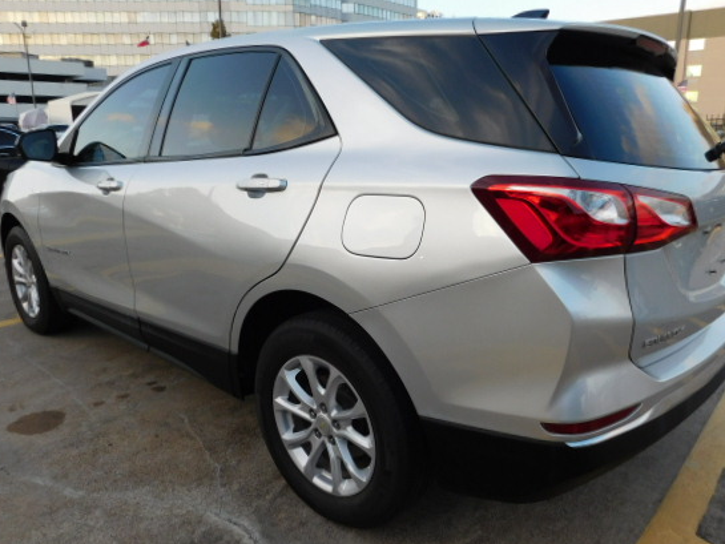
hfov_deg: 65.3
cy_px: 271
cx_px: 384
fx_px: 566
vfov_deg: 51.4
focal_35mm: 27
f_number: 3
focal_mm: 4
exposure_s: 1/250
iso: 125
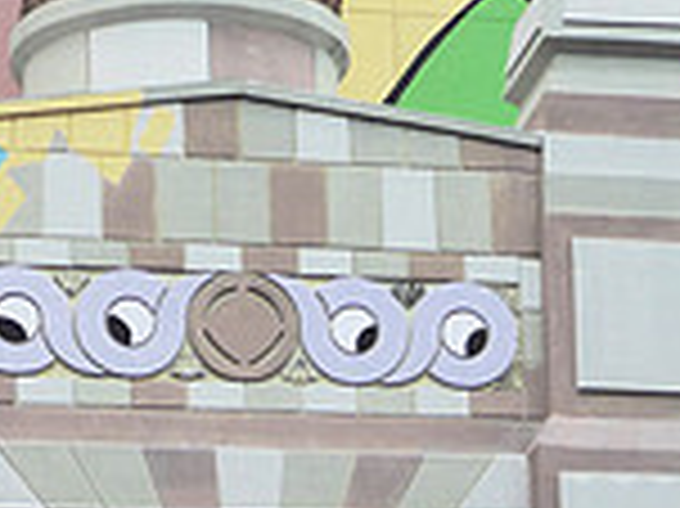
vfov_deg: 7.6
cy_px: 928
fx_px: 3690
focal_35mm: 188
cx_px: 365
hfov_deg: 10.5
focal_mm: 8.5
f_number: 4.2
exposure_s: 1/640
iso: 200
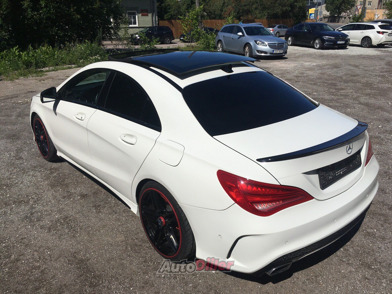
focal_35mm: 29
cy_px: 147
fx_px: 328
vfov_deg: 48.2
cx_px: 196
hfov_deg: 61.7
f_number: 2.2
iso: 25
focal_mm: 4.15
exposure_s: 1/5917
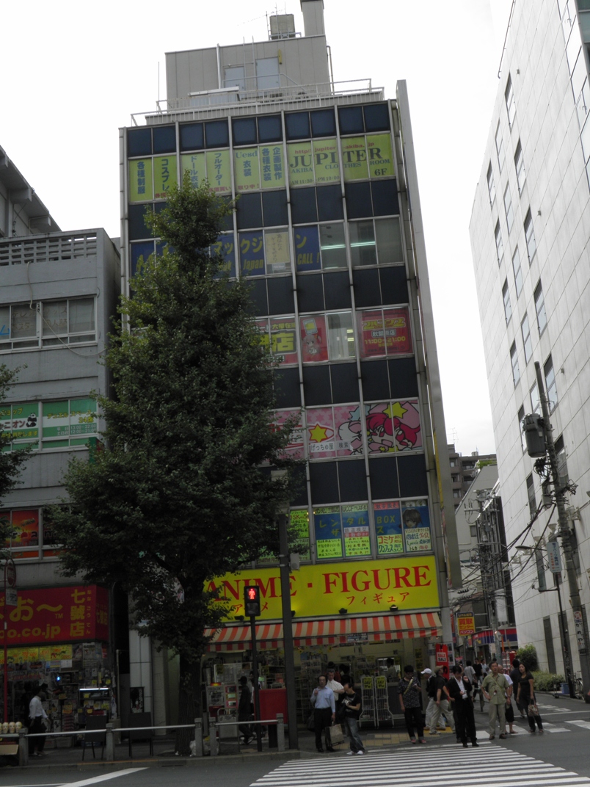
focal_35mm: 44
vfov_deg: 42.9
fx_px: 1000
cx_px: 295
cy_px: 394
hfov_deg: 32.9
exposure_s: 1/160
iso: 50
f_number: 6
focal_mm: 7.9
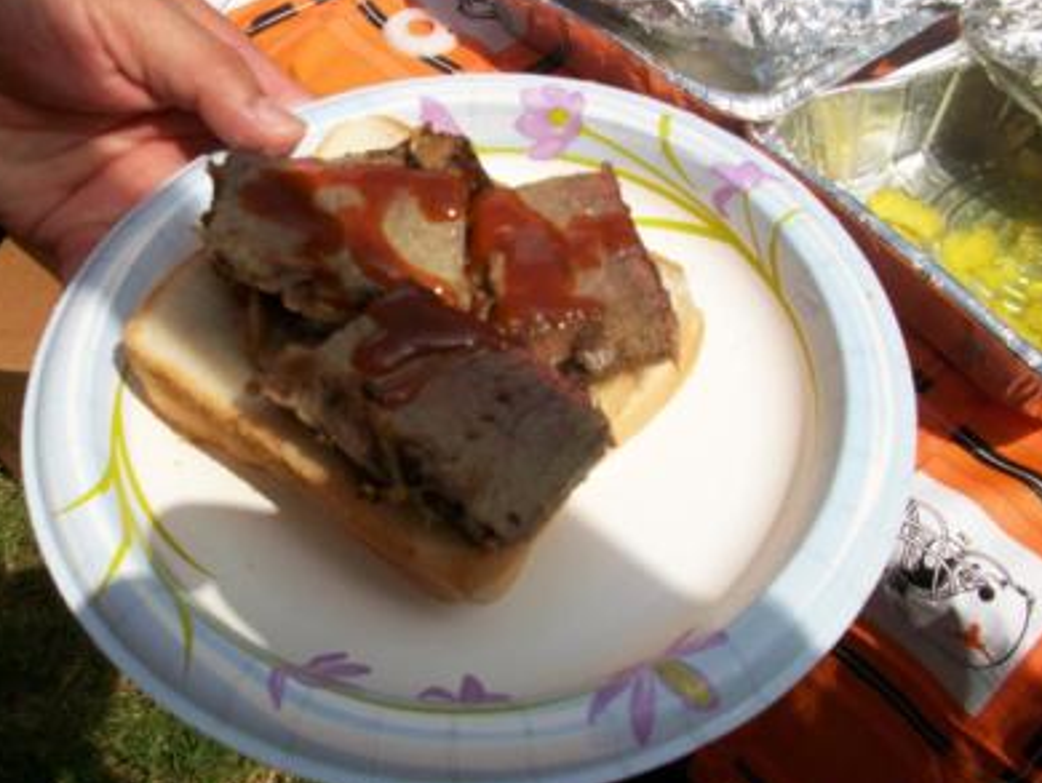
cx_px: 393
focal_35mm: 41
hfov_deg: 45.4
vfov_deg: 35.1
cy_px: 338
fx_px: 1235
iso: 64
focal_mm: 5.7
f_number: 5.5
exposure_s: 1/500
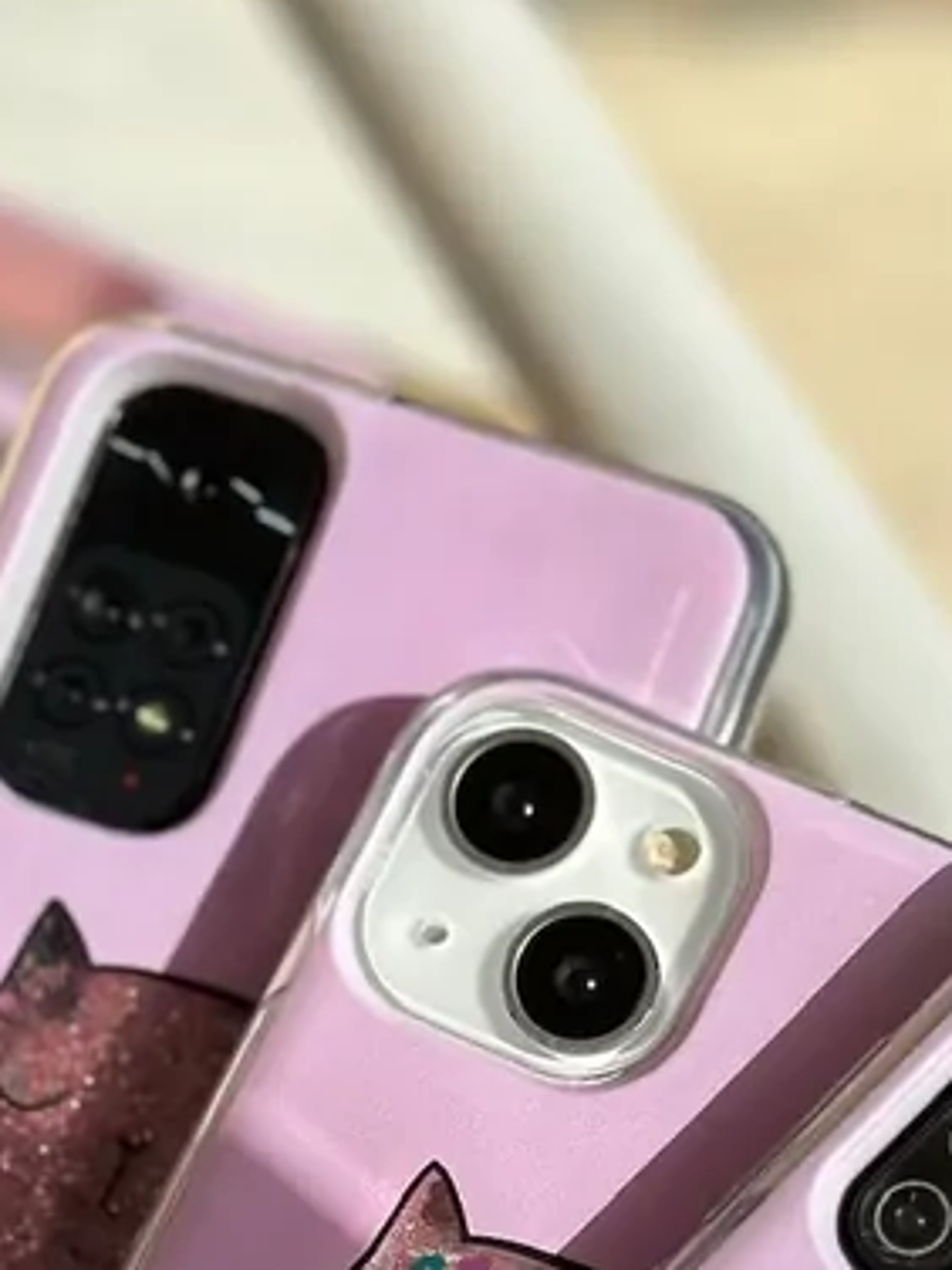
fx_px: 4217
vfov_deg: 16.6
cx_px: 343
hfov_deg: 12.9
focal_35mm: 115
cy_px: 1375
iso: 100
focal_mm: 6.86
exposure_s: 1/7092
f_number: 1.78
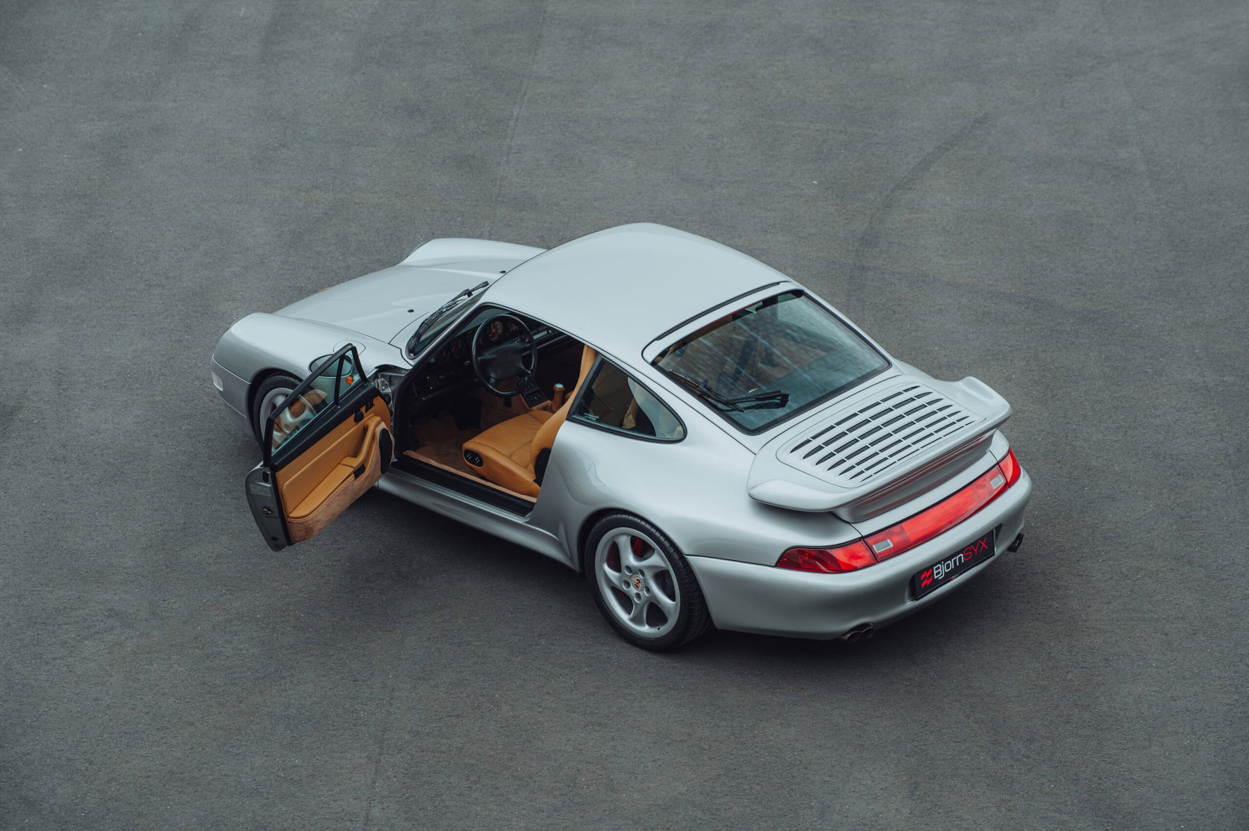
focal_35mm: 92
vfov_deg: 14.8
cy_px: 416
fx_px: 3190
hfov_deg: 22.2
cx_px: 624
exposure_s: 1/125
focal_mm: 92
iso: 200
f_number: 5.6
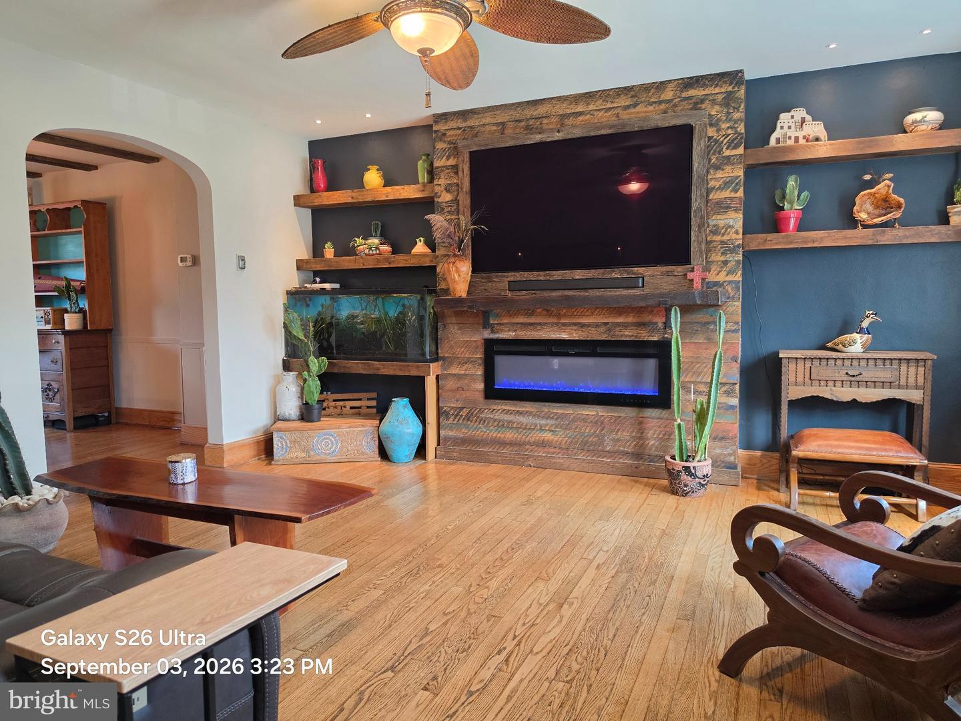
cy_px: 360
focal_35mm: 23
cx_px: 480
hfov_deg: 73.9
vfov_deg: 58.9
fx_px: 639
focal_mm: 6.5
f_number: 1.4
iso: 160
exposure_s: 1/120
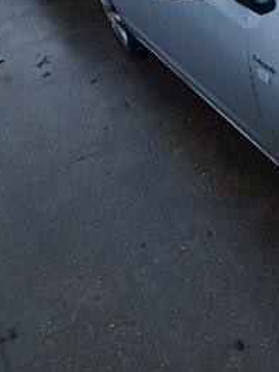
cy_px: 107
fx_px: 548
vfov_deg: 36.9
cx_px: 418
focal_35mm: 51
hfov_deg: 23.1
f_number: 3.5
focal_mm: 3.7
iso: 125
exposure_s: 1/100
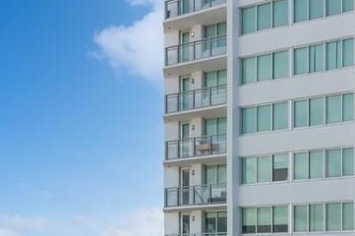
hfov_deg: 26.6
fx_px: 699
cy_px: 310
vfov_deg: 17.9
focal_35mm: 71
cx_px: 371
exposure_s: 1/320
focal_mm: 16
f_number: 10
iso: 200
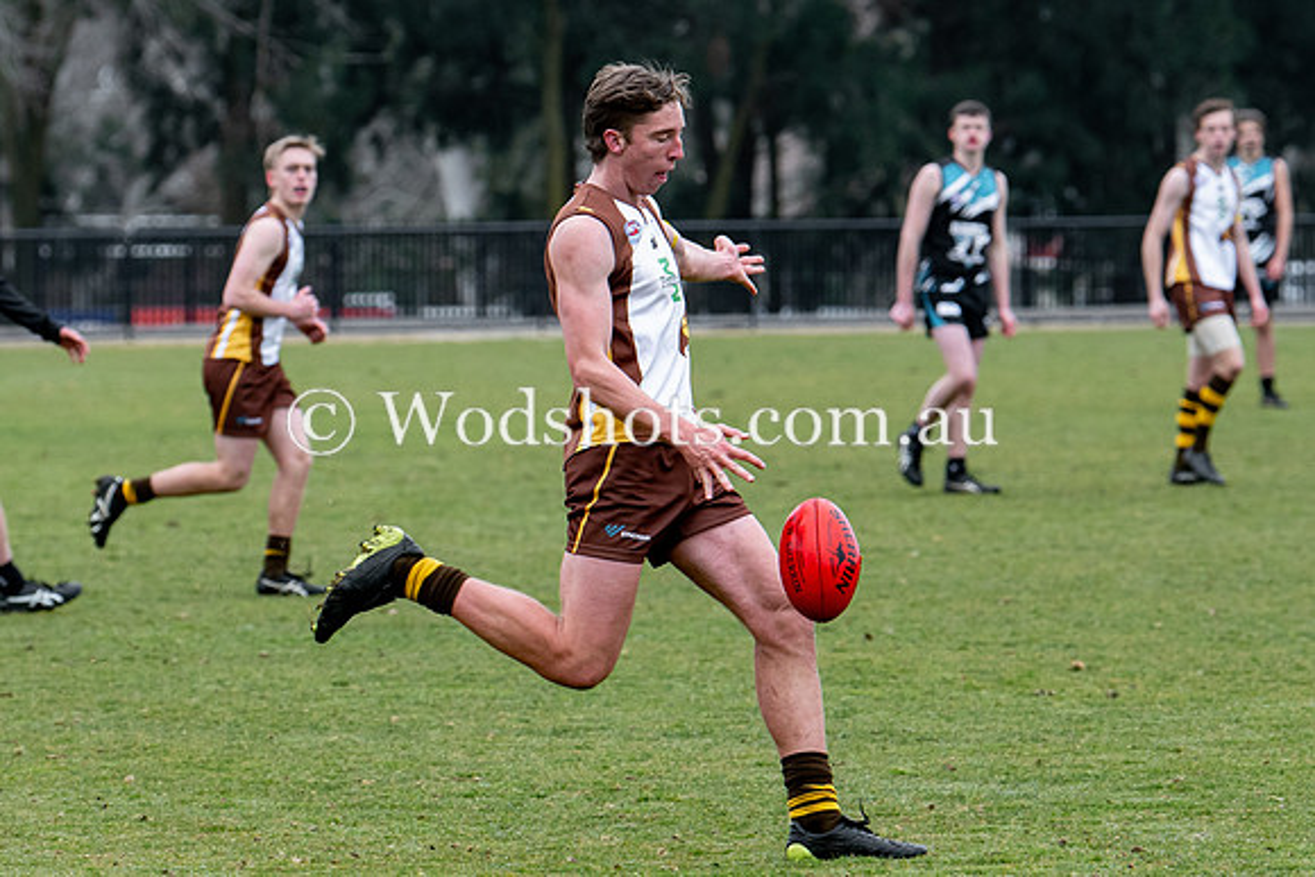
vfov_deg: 3.4
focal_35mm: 404
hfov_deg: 5.1
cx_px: 588
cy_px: 453
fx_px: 14771
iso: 500
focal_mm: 145
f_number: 4
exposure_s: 1/800
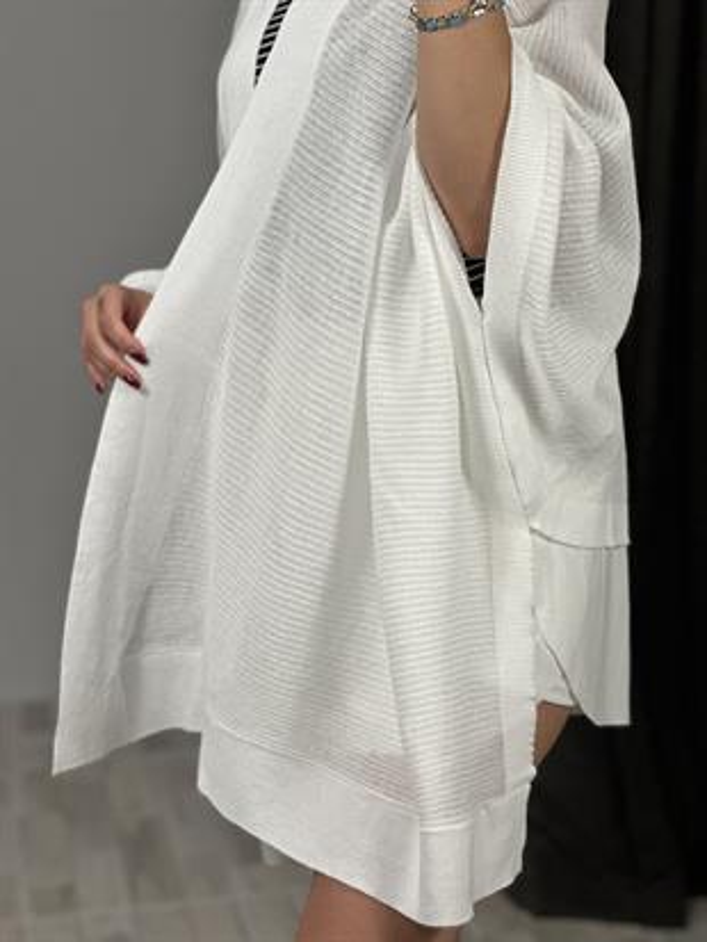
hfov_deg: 19.1
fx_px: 2096
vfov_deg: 25.3
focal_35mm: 77
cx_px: 354
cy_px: 471
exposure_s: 1/100
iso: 80
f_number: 2.8
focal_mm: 9
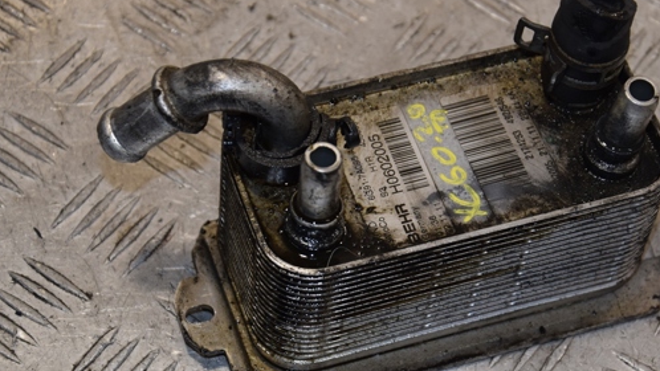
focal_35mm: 117
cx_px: 384
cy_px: 212
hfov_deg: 18.3
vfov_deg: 10.4
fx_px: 2047
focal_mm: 58
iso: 800
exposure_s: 1/200
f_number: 6.3
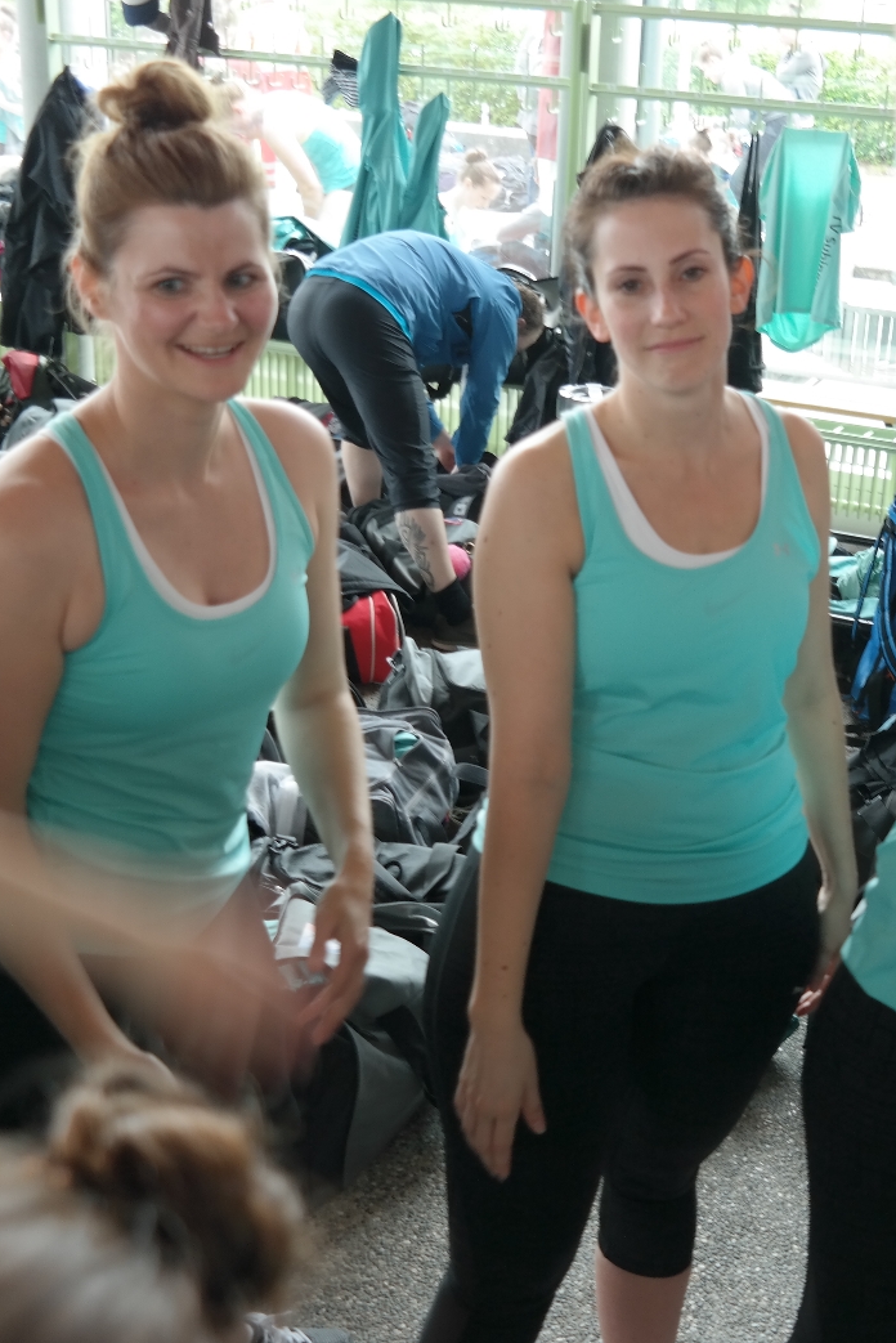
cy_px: 679
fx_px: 1716
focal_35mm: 46
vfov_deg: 42.7
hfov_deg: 28.9
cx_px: 648
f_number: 3.5
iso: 200
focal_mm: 20
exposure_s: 1/60
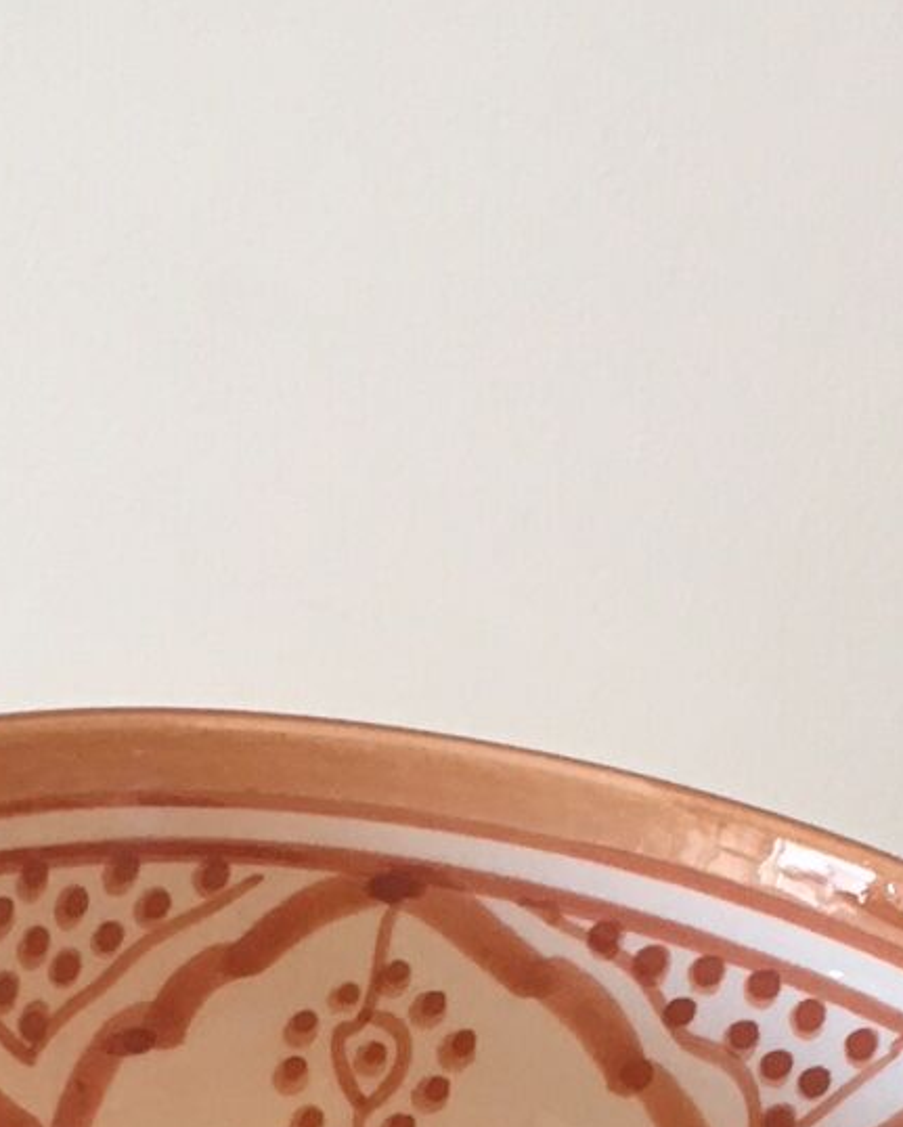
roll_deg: -1.0
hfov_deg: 14.5
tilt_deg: -32.6
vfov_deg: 17.3
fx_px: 3538
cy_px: 1353
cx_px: 383
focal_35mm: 106
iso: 100
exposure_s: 1/33
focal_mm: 4.15
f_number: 2.2
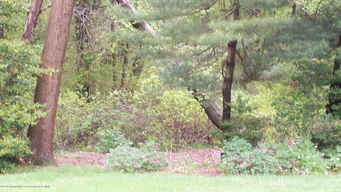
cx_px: 171
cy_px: 66
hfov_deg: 25.9
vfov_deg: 14.7
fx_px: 741
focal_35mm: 82
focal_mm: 12.4
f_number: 3.2
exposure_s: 1/60
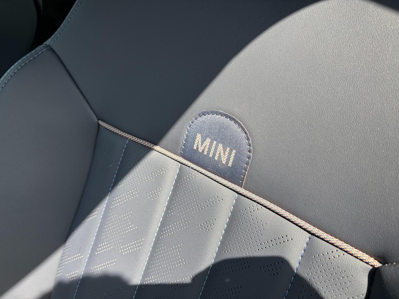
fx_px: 300
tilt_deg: -31.2
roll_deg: -1.0
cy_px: 150
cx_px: 200
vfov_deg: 53.1
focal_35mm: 26
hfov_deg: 67.3
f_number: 1.6
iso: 50
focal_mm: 5.96
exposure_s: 1/430
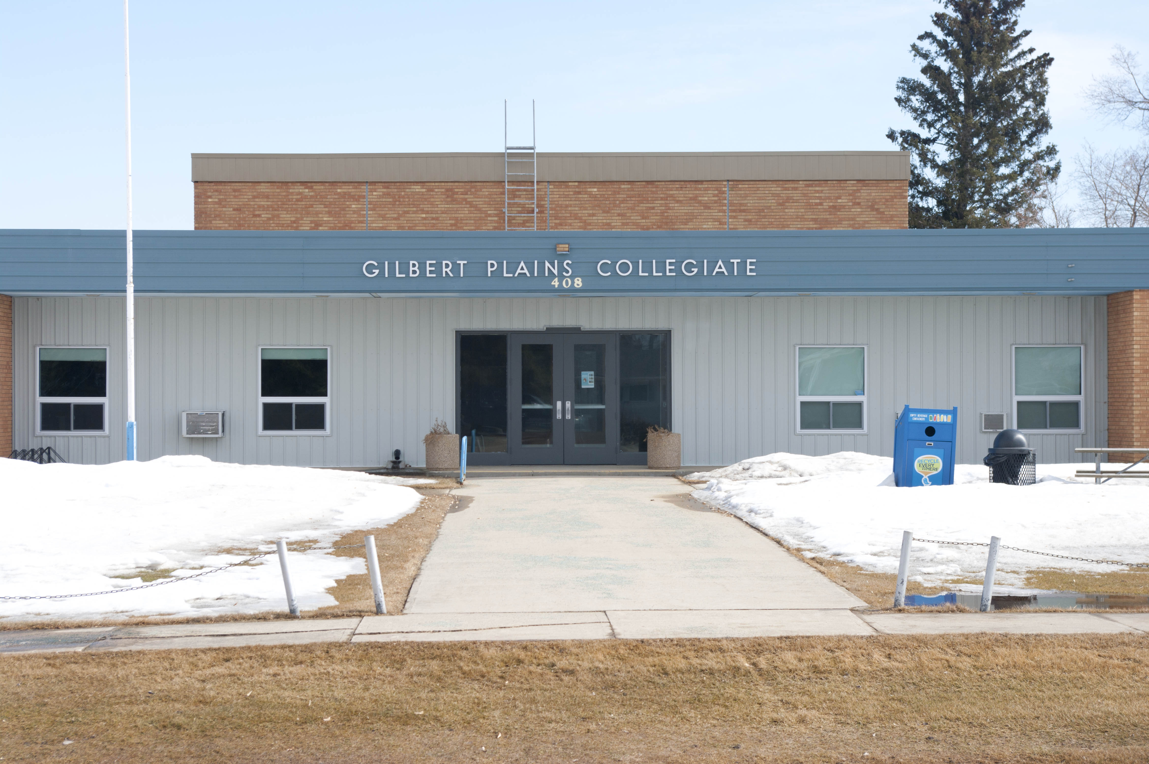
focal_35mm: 75
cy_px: 382
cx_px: 574
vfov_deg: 18.1
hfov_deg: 27.0
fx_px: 2391
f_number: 9.5
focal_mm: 50
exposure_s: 1/250
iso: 100
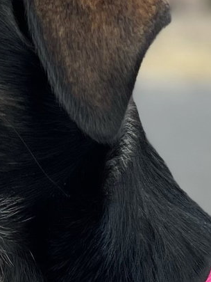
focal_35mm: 274
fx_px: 2226
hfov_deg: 5.4
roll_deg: -3.2
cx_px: -52
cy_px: 302
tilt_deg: -11.0
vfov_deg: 7.2
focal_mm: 6
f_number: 2
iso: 32
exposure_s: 1/396
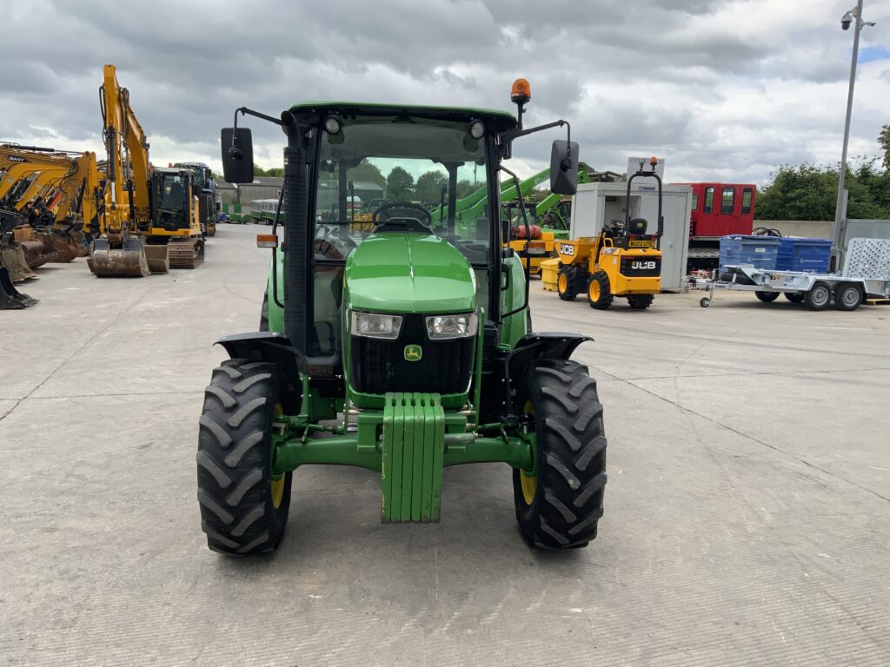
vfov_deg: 48.2
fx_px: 746
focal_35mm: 29
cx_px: 445
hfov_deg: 61.7
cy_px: 334
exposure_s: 1/657
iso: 16
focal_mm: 3
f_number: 1.8
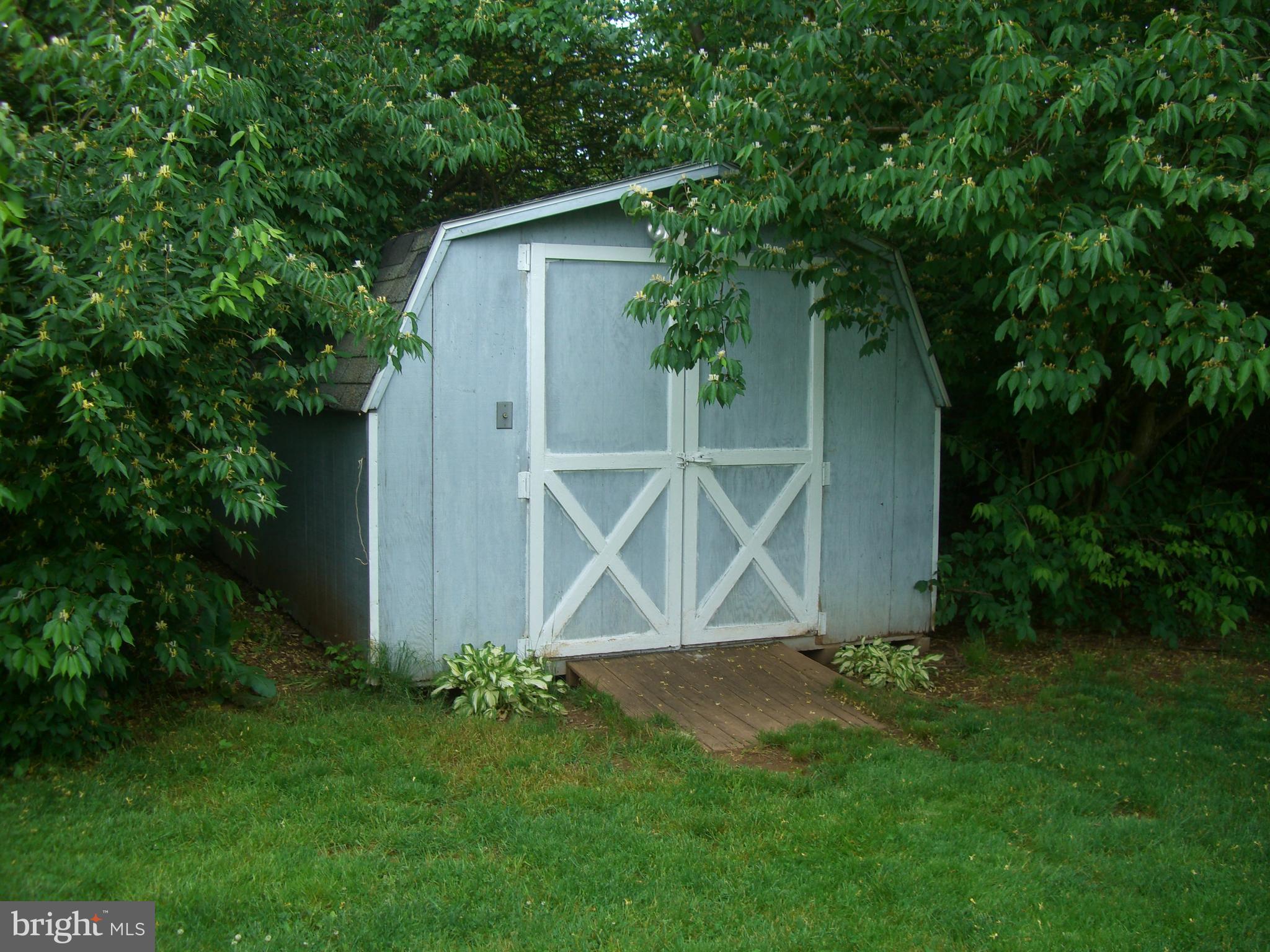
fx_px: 1394
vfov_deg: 37.7
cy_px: 476
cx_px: 635
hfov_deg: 49.0
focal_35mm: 38
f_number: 2.8
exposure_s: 1/200
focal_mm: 7.9
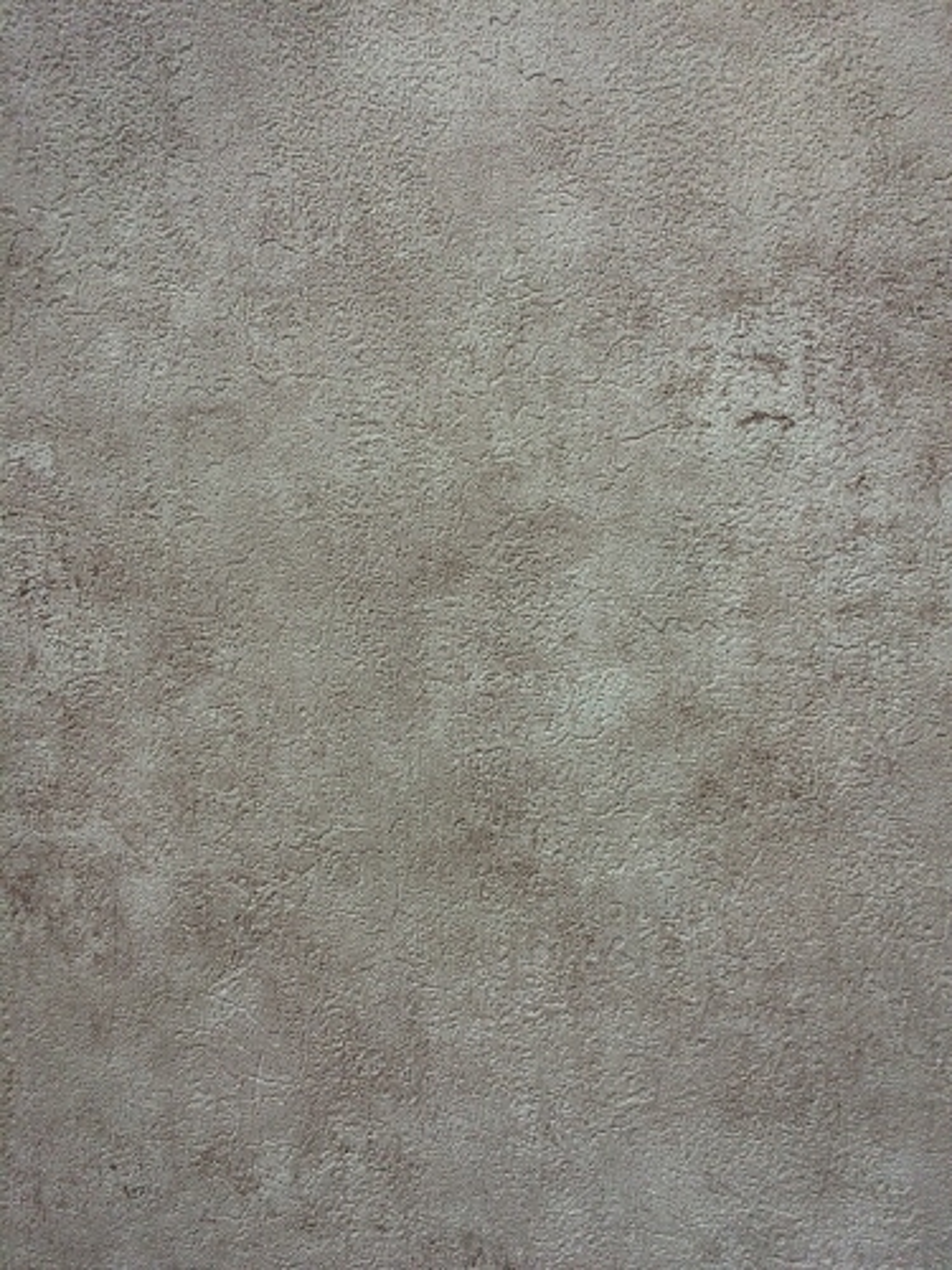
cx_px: 476
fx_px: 1063
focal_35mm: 29
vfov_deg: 61.7
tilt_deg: -62.4
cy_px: 635
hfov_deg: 48.2
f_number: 2.2
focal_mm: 4.15
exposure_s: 1/33
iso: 125
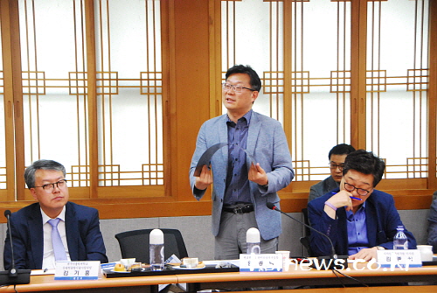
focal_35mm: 84
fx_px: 1021
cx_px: 218
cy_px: 146
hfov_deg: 24.2
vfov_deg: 16.3
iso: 1600
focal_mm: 56
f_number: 5
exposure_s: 1/60
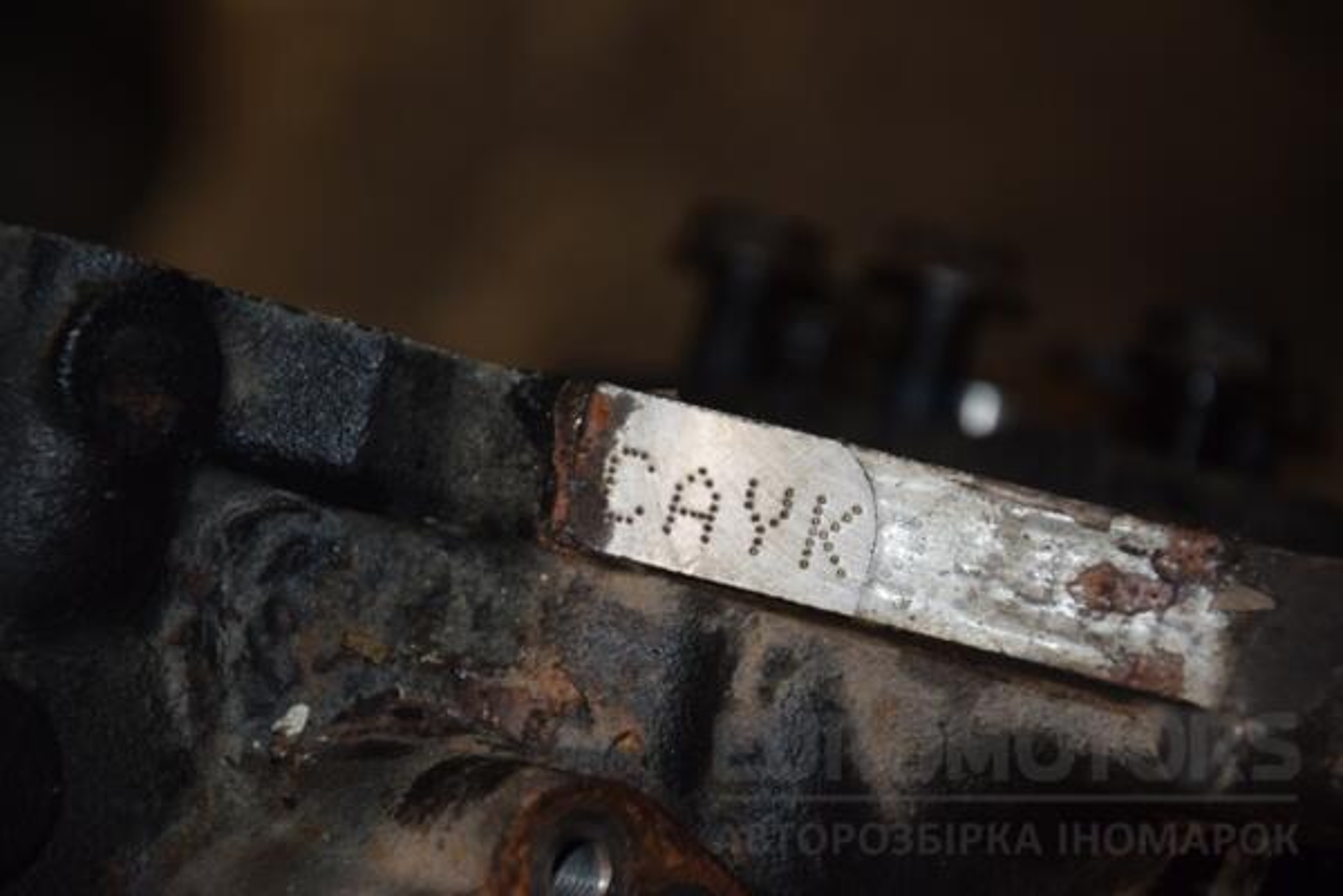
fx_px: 5875
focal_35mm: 158
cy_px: 448
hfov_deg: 13.0
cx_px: 672
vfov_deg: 8.7
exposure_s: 1/60
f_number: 5.6
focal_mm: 105
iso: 800
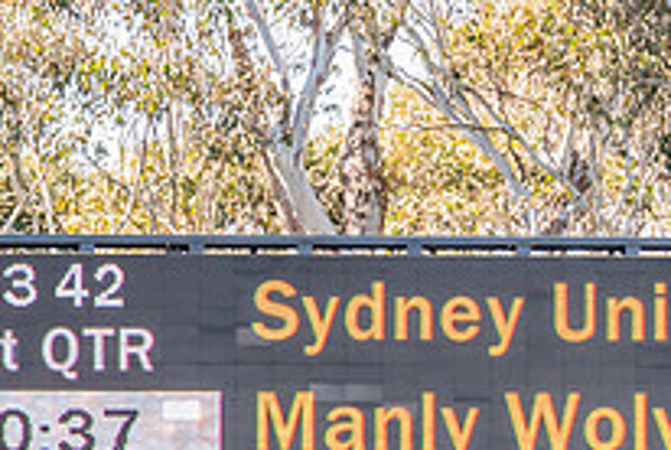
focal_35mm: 1037
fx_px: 19356
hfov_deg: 2.0
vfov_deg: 1.3
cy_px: 569
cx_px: 681
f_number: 4
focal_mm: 360
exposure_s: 1/1600
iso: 1100
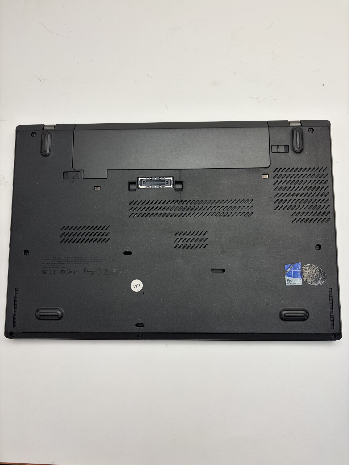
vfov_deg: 67.3
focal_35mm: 26
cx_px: 174
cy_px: 232
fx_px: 350
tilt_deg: -82.1
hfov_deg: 53.1
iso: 40
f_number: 1.6
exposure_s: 1/100
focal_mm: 5.96
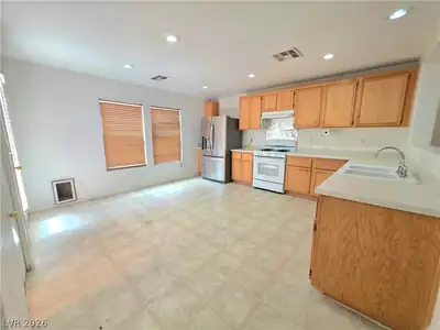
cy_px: 165
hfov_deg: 106.2
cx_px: 220
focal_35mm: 13
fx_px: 165
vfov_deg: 89.9
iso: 320
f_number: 1.9
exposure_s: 1/60.2
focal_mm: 2.2
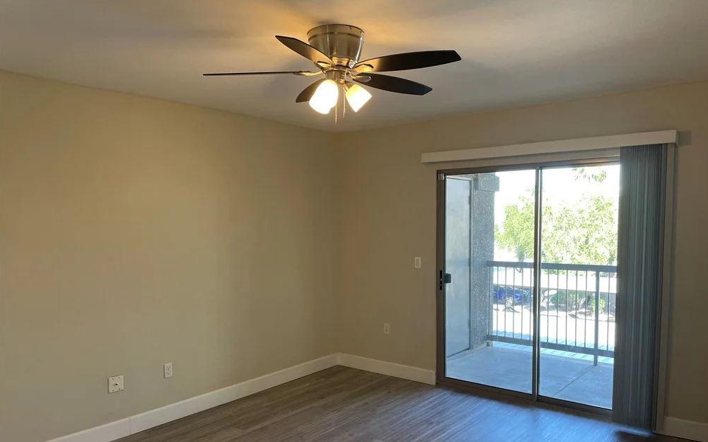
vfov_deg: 44.3
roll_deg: +0.0
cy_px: 264
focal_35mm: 28
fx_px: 540
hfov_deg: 66.5
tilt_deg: -4.5
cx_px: 355
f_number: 1.6
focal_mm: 4.2
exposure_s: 1/120
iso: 64
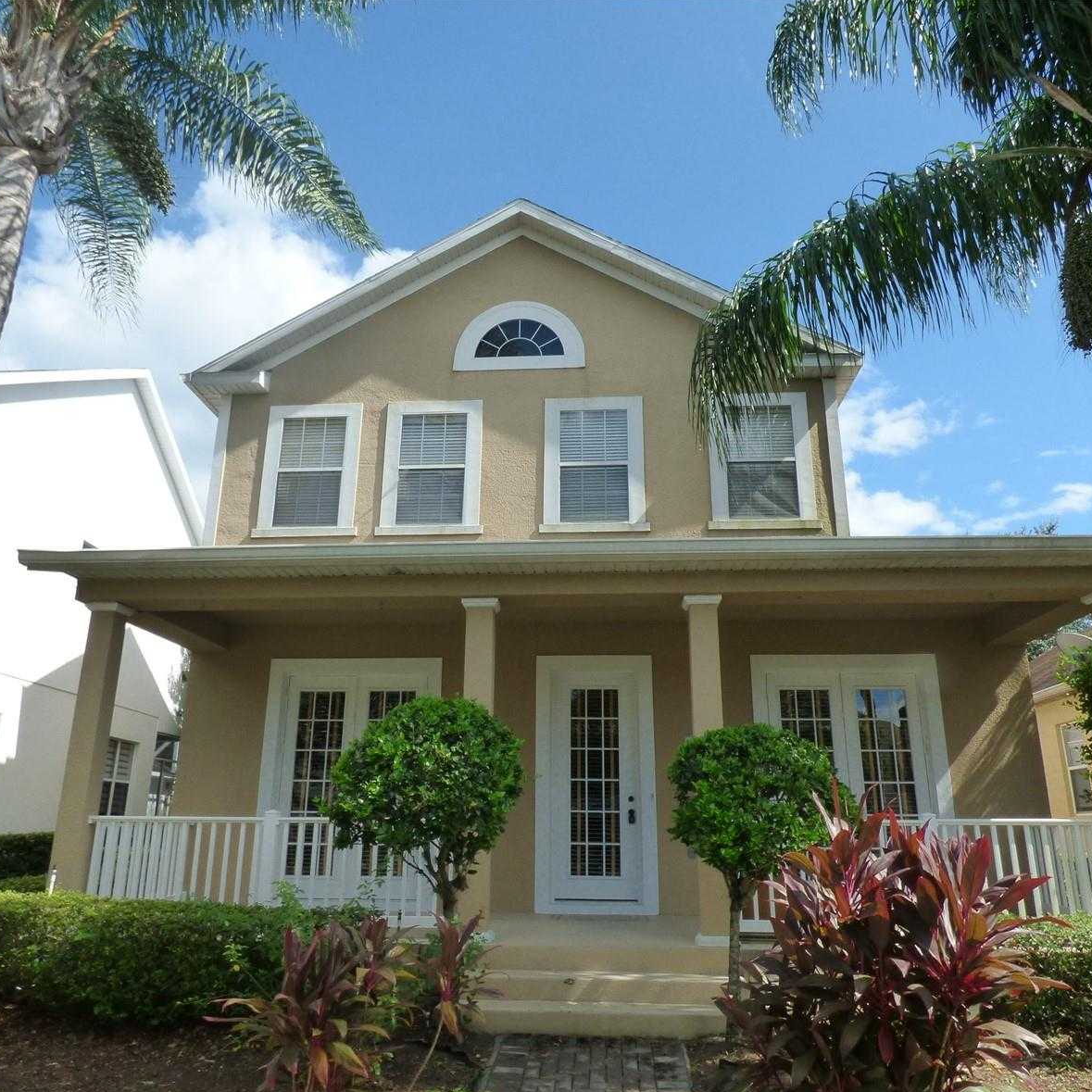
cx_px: 538
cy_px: 553
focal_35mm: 24
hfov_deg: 65.0
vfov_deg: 65.0
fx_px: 857
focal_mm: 3.58
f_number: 4.5
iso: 200
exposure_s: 1/800
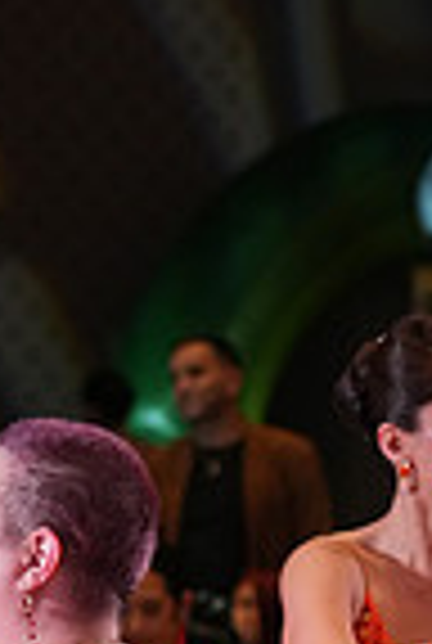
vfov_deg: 4.8
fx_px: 7613
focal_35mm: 425
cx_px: -25
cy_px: 973
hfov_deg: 3.2
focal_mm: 105
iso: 2500
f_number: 4
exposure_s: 1/500
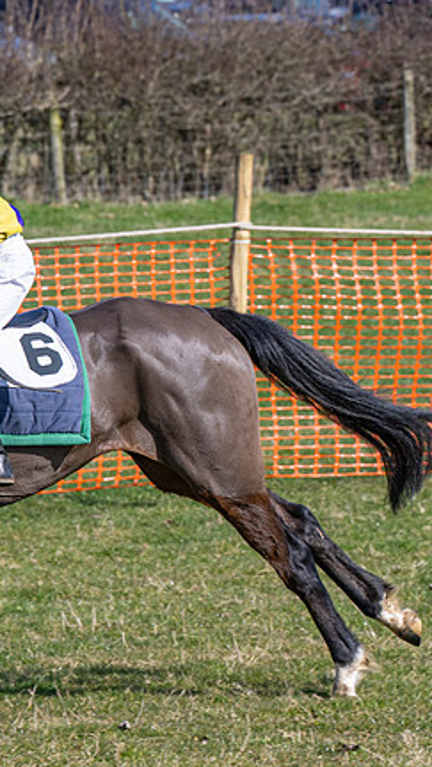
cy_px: 355
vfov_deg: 9.5
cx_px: 12
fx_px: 4643
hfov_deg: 5.3
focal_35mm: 228
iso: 200
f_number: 5
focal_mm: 86
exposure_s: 1/1250
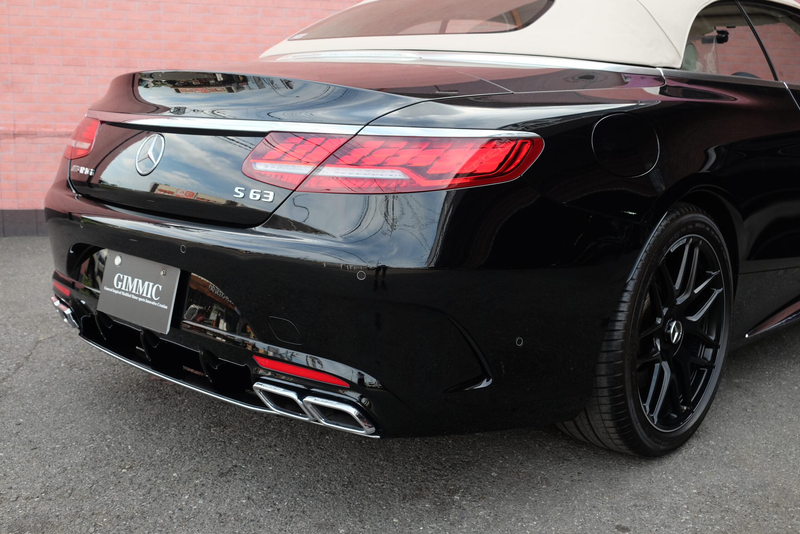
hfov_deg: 50.7
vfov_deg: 35.1
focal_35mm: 38
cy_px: 267
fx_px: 844
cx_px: 400
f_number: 5.6
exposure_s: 1/180
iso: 400
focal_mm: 25.4
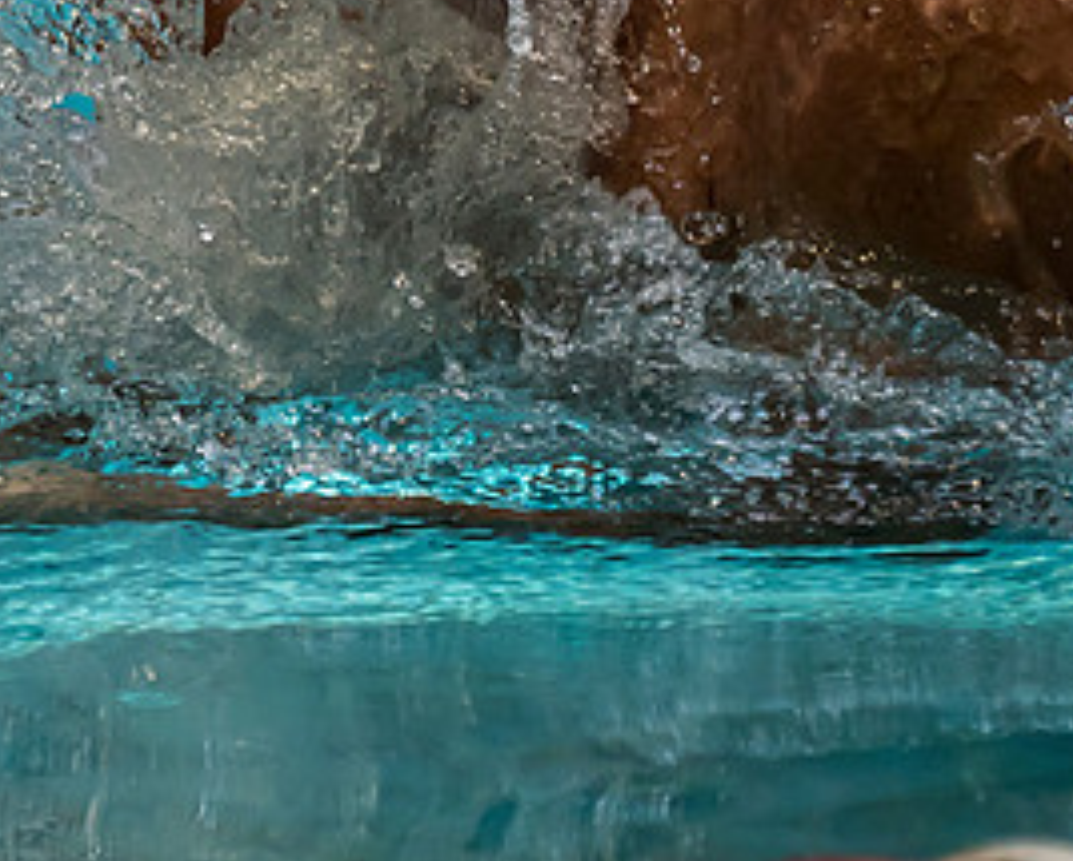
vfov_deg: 1.2
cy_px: 477
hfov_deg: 1.5
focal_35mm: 1304
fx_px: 41456
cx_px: 426
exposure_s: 1/1000
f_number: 2.8
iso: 800
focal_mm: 200
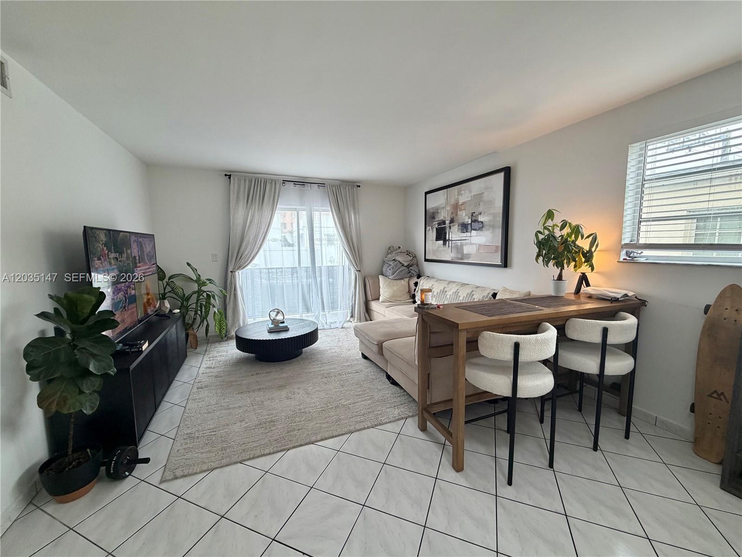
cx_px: 371
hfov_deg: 102.1
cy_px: 278
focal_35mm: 14
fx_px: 300
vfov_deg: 85.7
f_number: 2.2
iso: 160
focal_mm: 2.22
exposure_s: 1/120
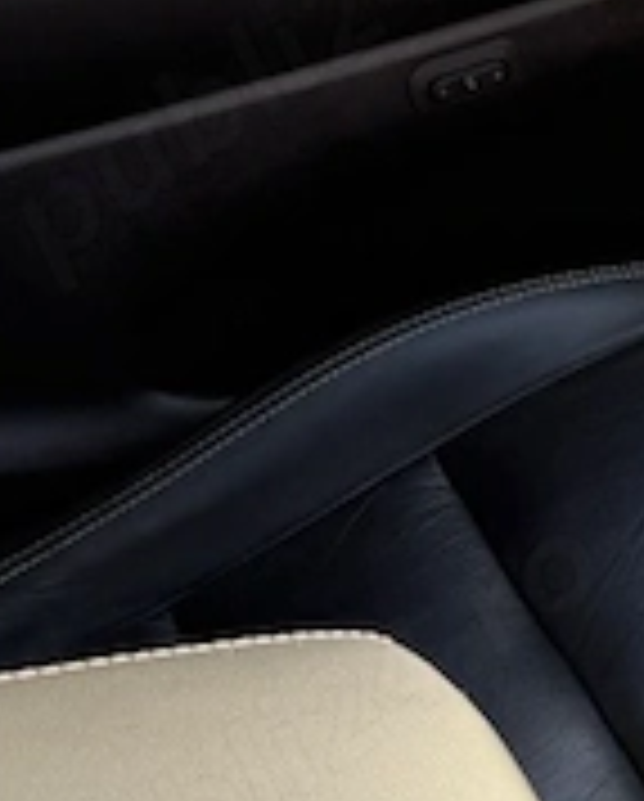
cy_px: 153
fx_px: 2495
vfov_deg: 18.1
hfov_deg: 13.2
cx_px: 1184
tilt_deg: -24.1
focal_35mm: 105
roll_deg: -3.1
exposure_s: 1/246
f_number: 1.78
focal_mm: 6.76
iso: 80
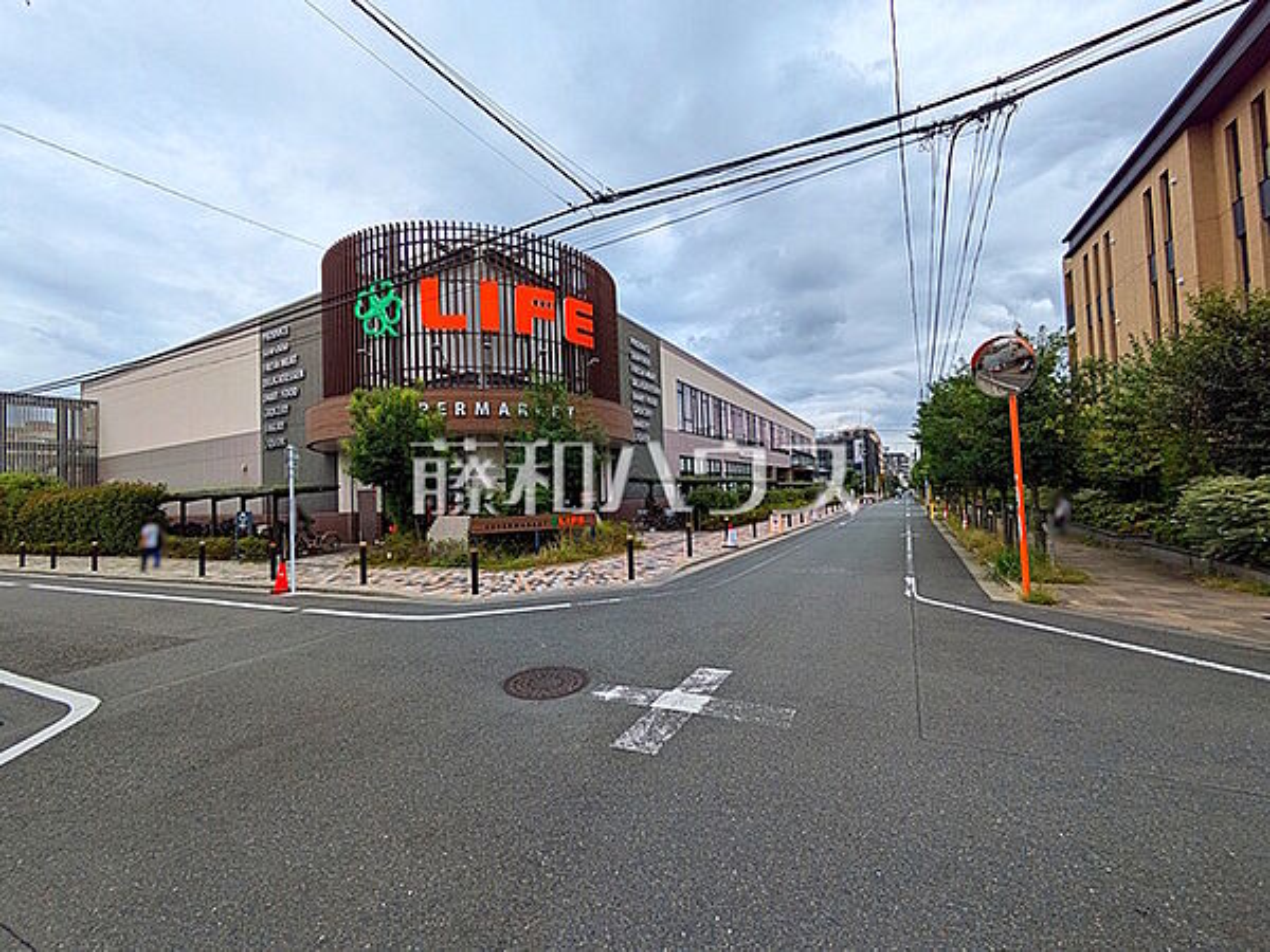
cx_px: 635
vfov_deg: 85.7
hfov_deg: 102.1
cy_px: 476
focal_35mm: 14
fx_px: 514
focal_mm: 1.83
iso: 49
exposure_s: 1/1145
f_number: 2.2
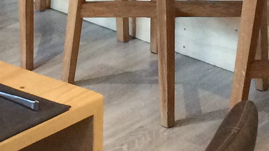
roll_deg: -1.0
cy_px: -171
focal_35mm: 180
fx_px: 1284
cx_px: -34
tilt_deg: -9.1
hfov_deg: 11.8
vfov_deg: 6.5
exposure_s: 1/33
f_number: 2.2
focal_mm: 4.15
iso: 320
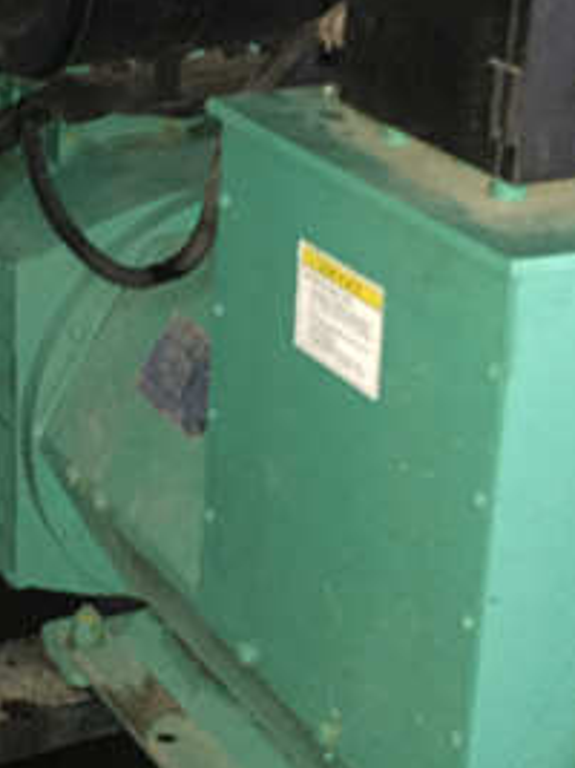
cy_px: 293
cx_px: 193
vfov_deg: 22.5
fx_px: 1928
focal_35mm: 87
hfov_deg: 16.9
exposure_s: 1/17
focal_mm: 4.15
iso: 640
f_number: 2.2
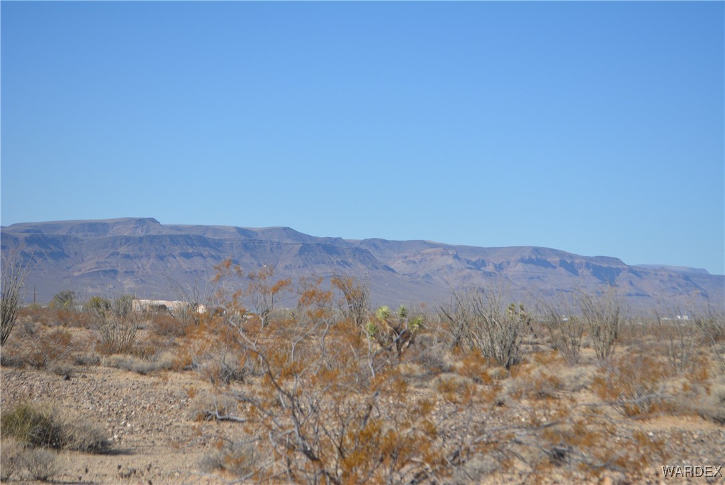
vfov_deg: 16.6
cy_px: 242
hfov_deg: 24.6
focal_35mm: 82
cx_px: 362
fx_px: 1662
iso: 400
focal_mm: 55
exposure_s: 1/1600
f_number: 7.1
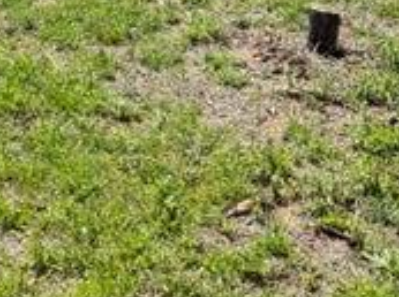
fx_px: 1024
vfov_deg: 15.1
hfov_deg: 20.7
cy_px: -168
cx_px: -71
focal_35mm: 89
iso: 80
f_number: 1.78
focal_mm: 6.76
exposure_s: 1/3021
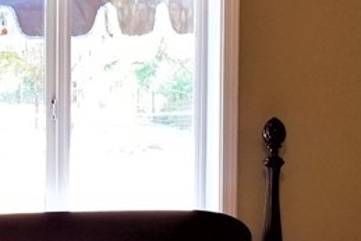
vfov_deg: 12.8
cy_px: 173
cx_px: 86
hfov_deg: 18.9
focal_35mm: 107
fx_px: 1074
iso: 80
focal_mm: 4.3
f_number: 1.7
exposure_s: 1/60
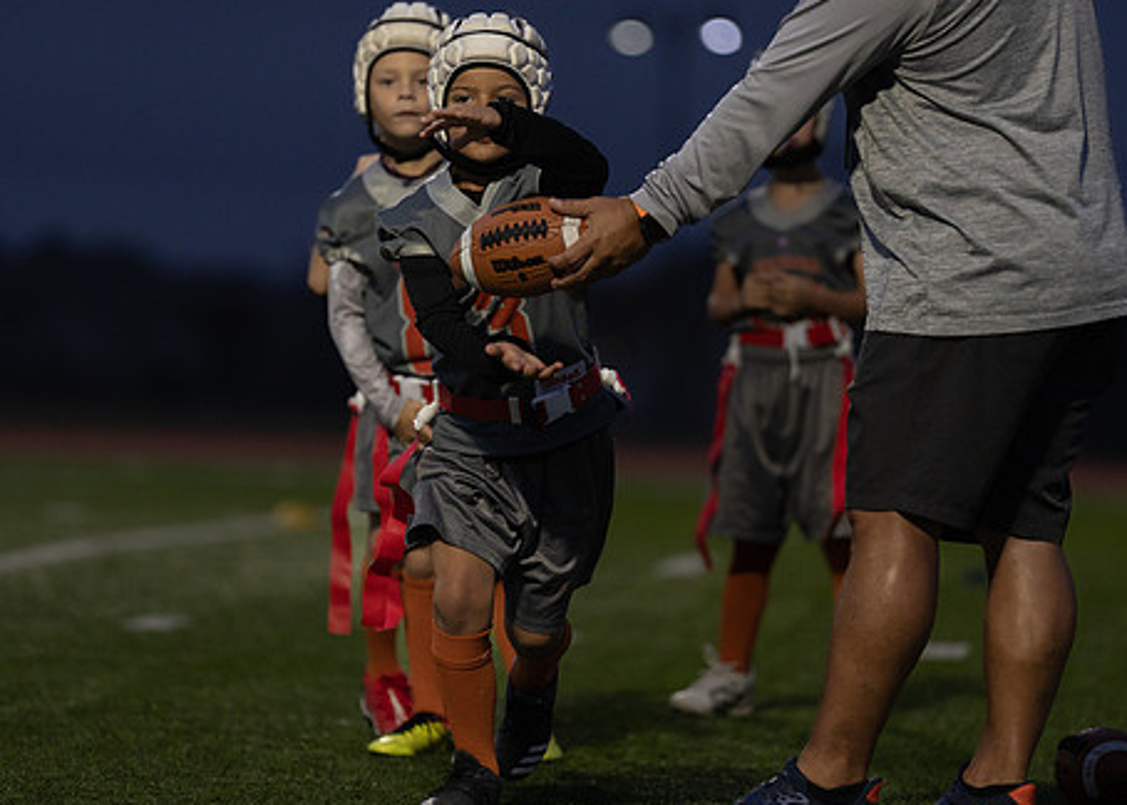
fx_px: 8576
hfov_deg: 7.5
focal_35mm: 268
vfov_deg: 5.4
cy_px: 358
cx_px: 561
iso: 1250
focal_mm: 200
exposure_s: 1/800
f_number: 2.8
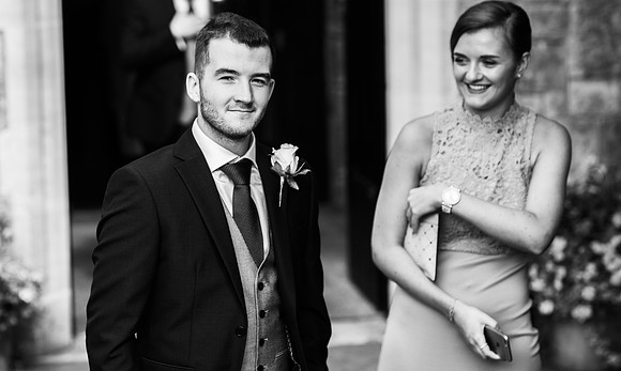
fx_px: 1901
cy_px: 104
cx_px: 253
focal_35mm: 114
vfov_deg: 11.1
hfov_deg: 18.5
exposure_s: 1/400
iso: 125
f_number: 2.5
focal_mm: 85
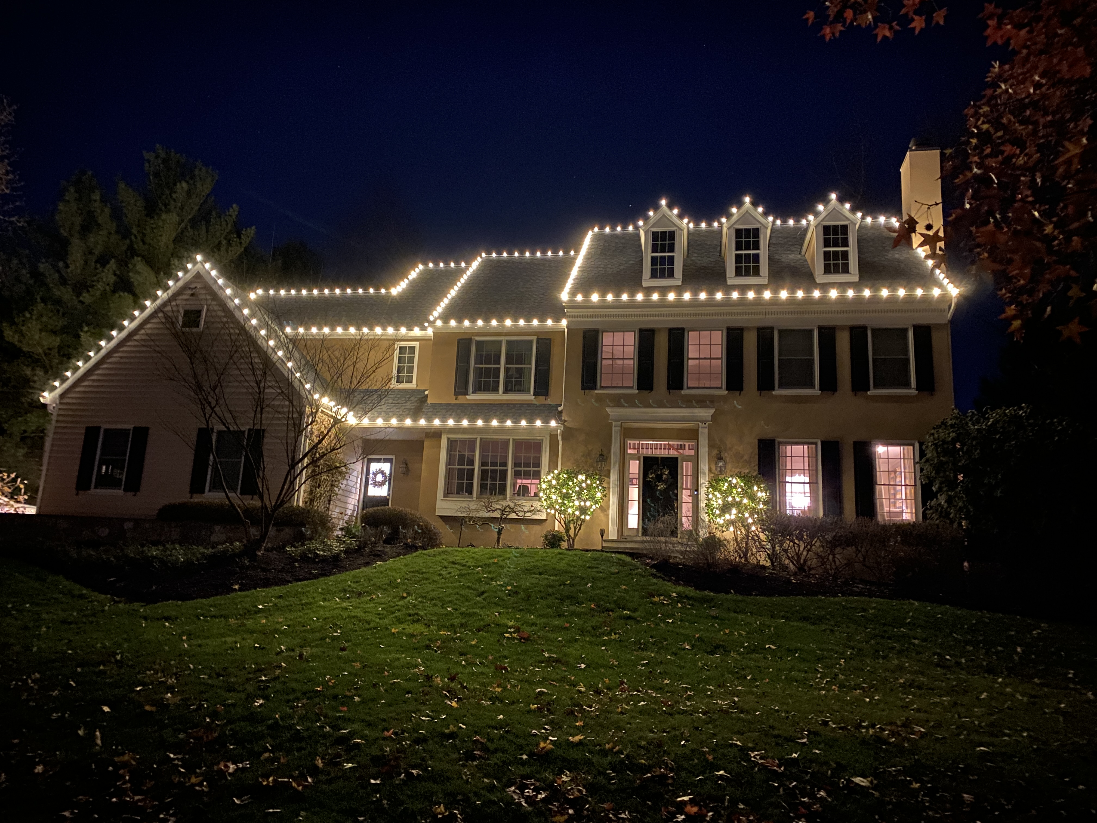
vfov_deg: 53.1
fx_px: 824
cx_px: 548
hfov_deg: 67.3
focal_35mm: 26
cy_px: 412
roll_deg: -3.7
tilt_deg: +12.4
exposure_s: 1/4
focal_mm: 4.25
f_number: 1.8
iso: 640
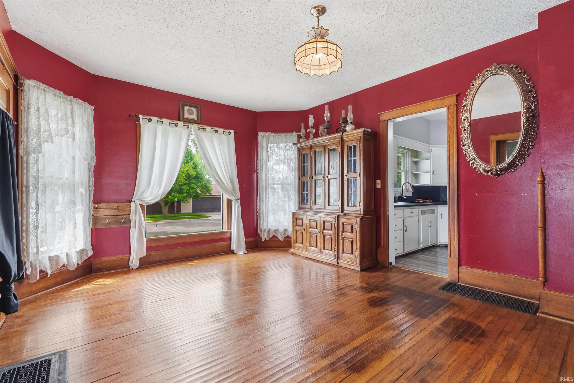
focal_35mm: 16
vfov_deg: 73.8
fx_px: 255
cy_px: 192
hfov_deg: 96.7
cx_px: 287
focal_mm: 16
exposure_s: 1/30
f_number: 2.8
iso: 100
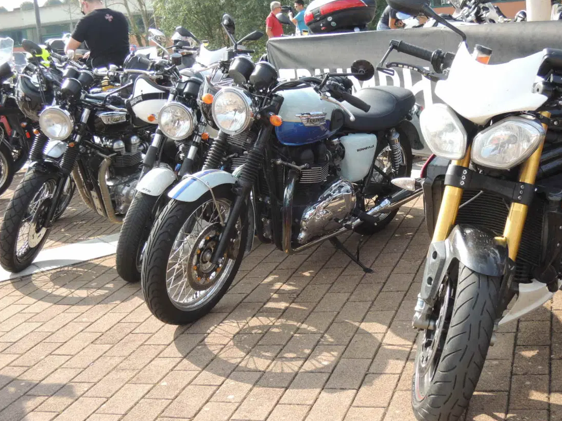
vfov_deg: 26.6
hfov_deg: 34.9
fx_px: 893
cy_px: 221
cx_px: 300
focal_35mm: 55
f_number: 3.7
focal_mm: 9
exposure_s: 1/250
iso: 100
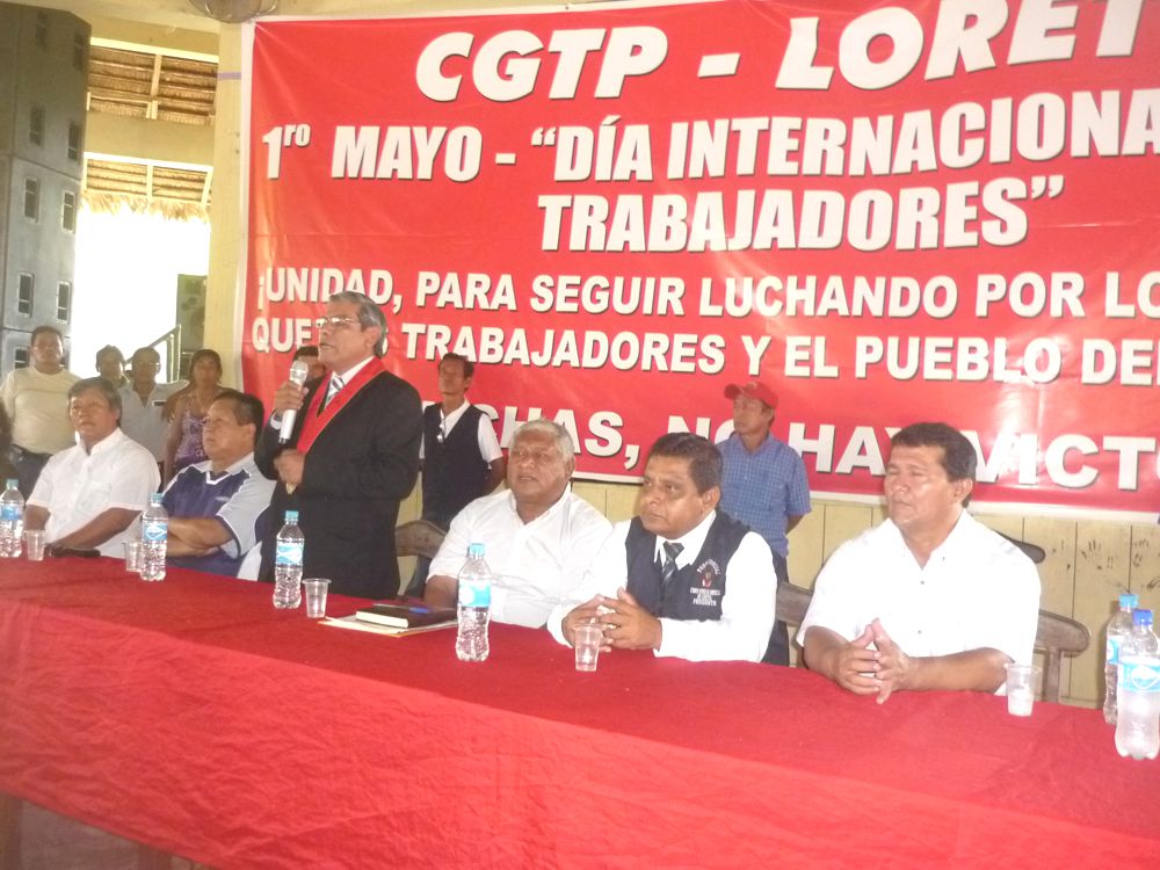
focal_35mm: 33
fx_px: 1106
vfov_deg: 42.9
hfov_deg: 55.4
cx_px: 580
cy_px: 435
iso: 500
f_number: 2.8
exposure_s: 1/30
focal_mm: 5.5
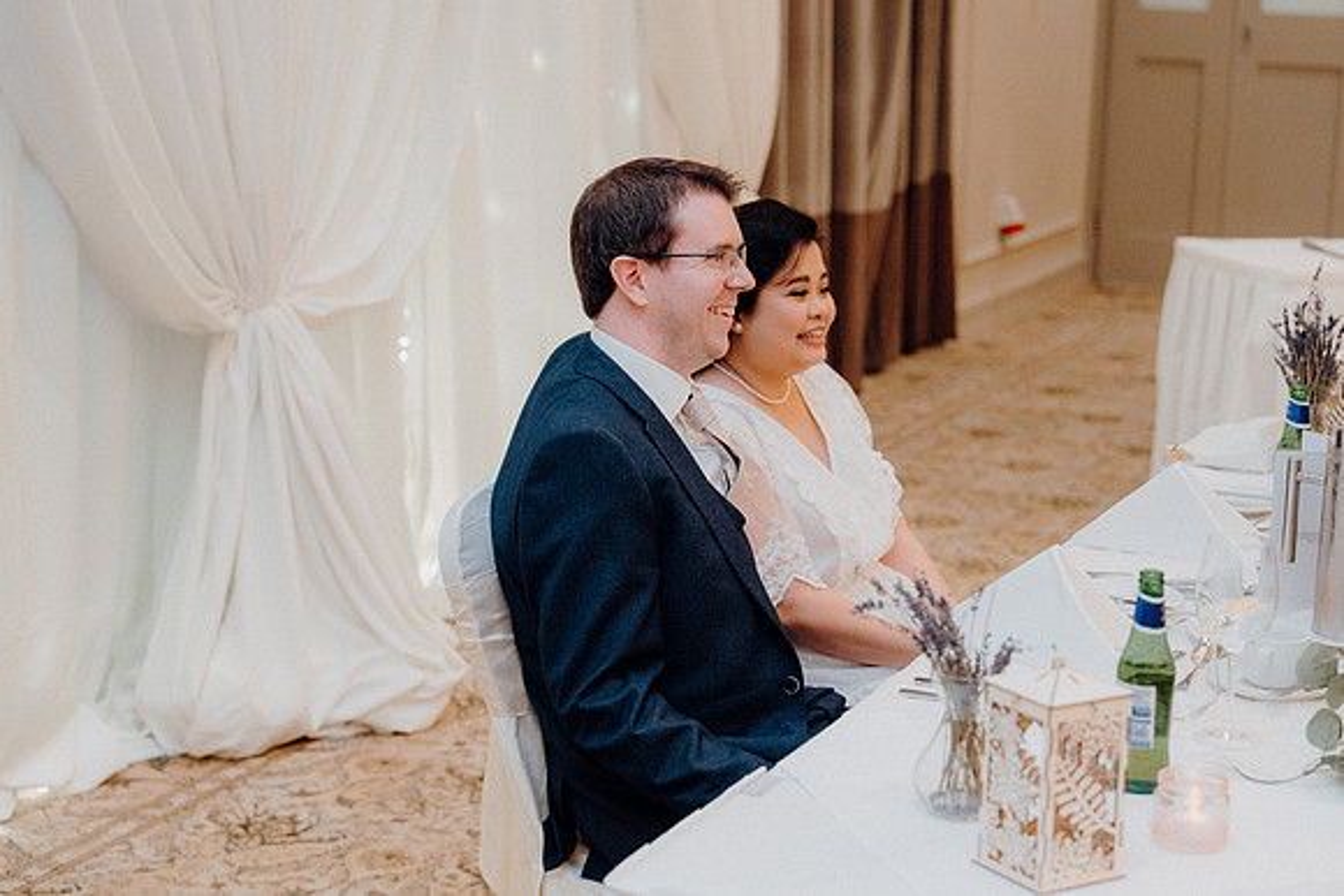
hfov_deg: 28.8
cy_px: 448
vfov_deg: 19.5
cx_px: 672
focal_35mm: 70
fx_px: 2614
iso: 3200
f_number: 3.5
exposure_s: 1/160
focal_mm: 70
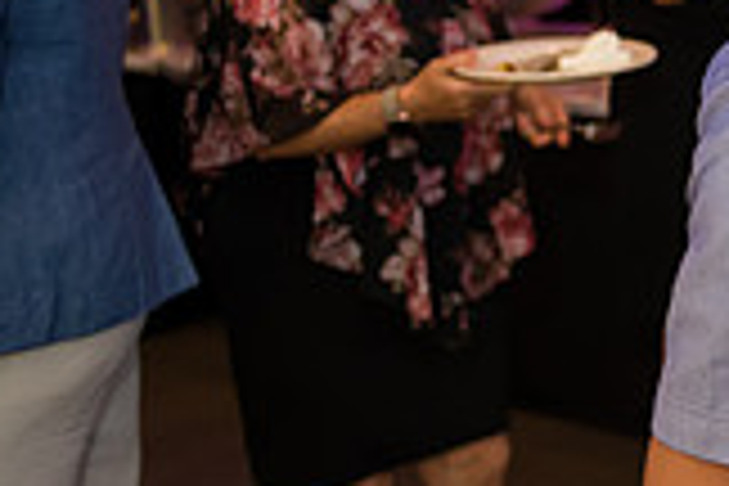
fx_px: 1883
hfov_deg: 18.1
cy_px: -25
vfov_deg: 14.4
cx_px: 1256
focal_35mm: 93
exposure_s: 1/125
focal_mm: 26
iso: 1250
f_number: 3.2
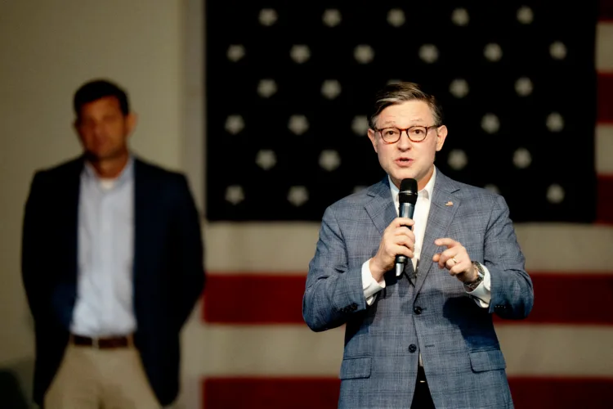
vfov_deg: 3.4
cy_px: 204
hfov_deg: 5.2
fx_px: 6811
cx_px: 306
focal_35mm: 400
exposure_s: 1/100
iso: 2500
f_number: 2.8
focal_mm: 400
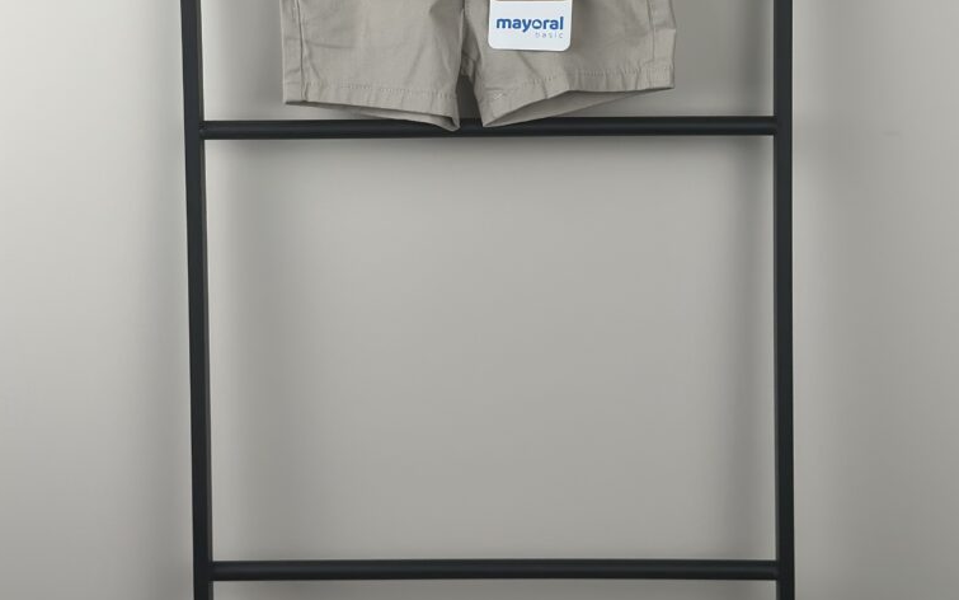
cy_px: 38
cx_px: 483
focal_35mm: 69
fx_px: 1804
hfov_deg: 29.8
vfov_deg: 18.5
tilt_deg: -7.6
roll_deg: -0.2
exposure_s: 1/484
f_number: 1.78
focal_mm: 6.86
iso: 80
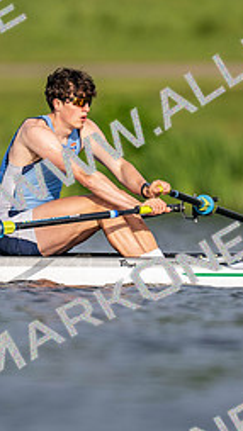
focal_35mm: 1437
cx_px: 204
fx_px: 16450
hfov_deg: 0.8
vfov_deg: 1.5
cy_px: 216
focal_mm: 600
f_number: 4
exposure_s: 1/2500
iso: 200
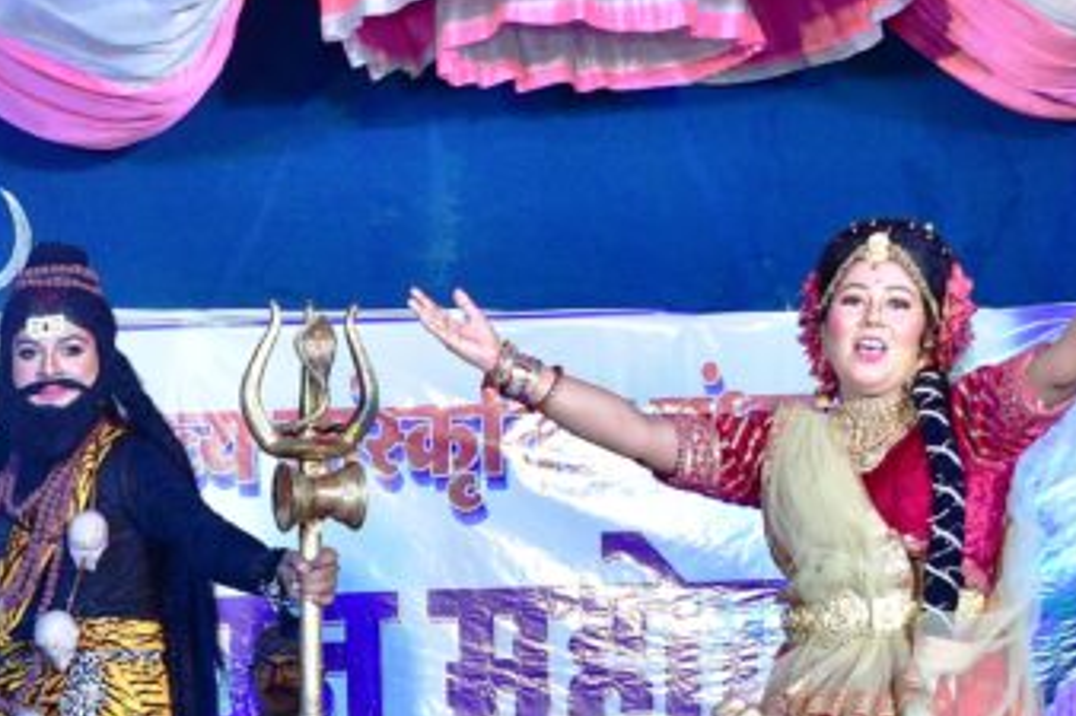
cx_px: 301
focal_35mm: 71
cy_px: 640
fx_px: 2121
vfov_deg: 18.9
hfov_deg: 28.1
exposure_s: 1/160
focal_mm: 26
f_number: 5.6
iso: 500
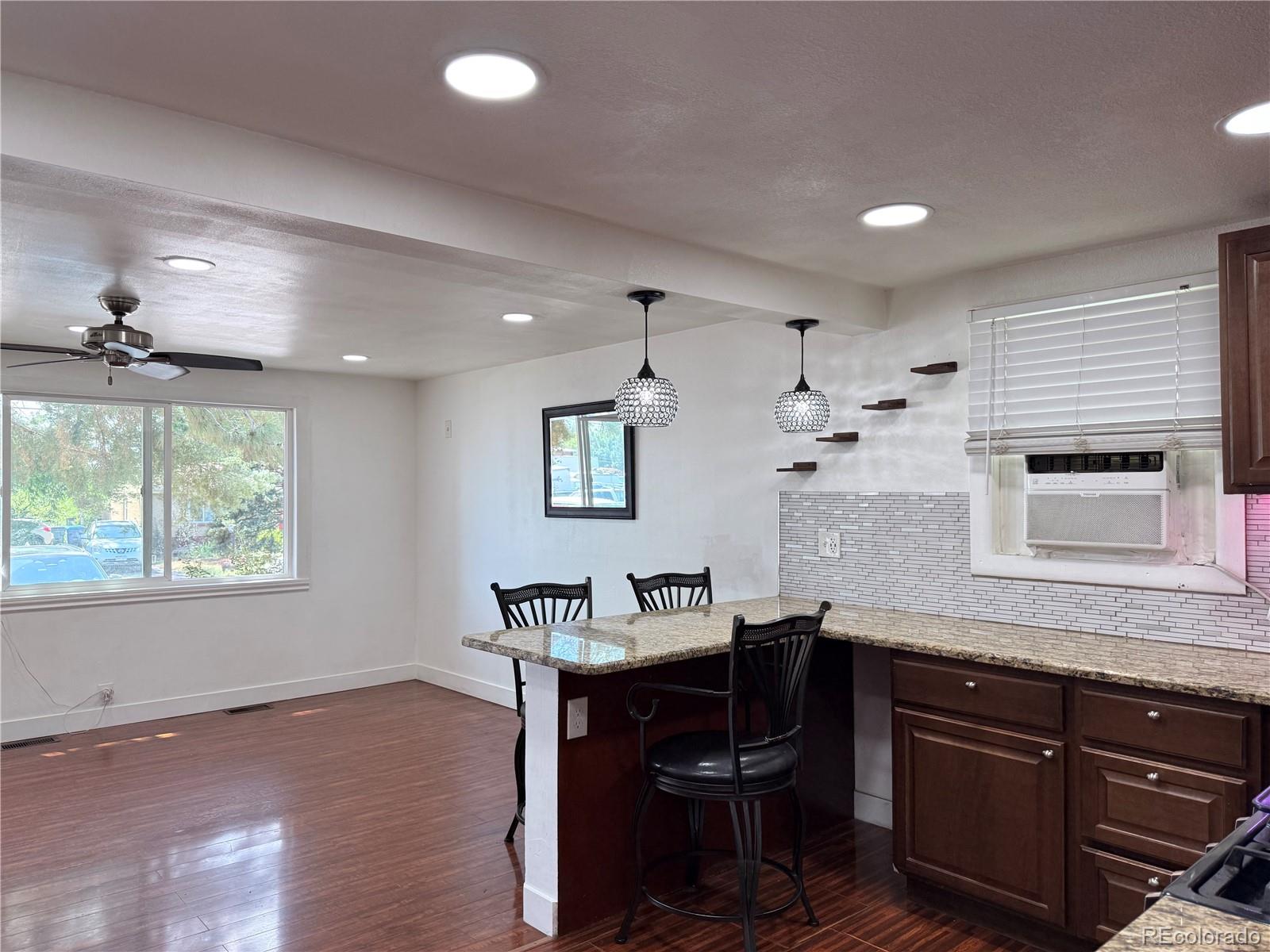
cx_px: 635
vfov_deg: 56.8
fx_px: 881
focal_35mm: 24
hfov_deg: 71.6
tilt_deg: +1.7
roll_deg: -0.3
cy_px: 476
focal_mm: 6.76
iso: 125
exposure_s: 1/220
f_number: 1.78
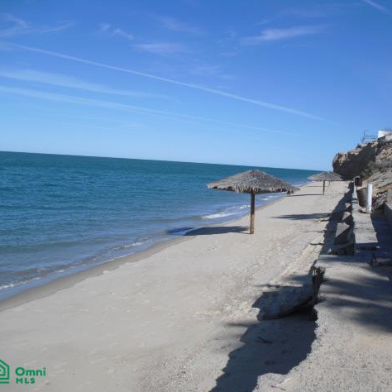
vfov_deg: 39.2
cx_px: 241
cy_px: 194
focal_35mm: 43
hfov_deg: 39.0
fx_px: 551
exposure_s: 1/250
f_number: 7.8
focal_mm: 6.3
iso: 64
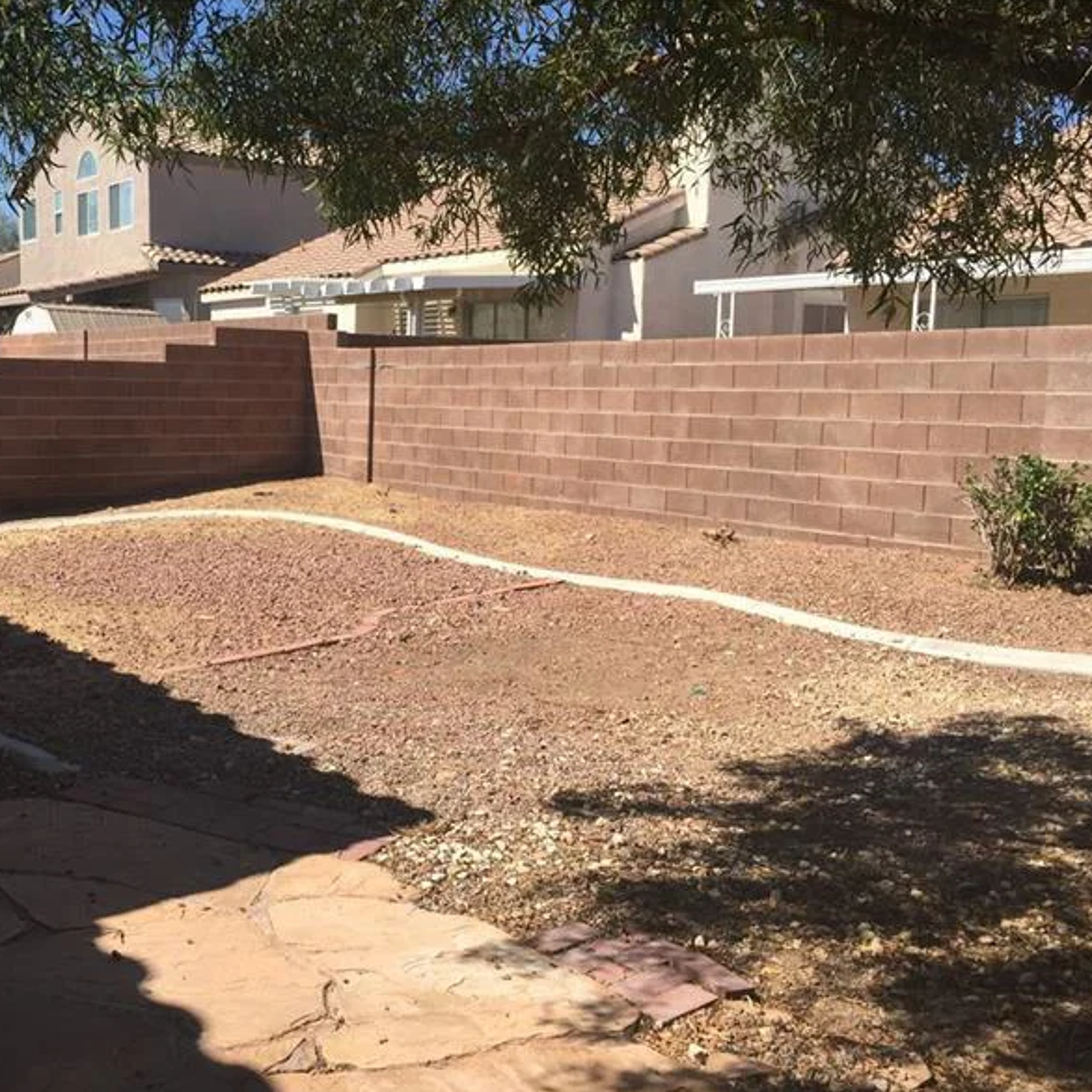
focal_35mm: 35
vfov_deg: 47.2
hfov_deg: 46.4
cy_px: 555
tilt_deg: -4.3
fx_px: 1249
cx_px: 360
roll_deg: -2.6
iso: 32
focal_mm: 4.15
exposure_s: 1/1883
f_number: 2.2
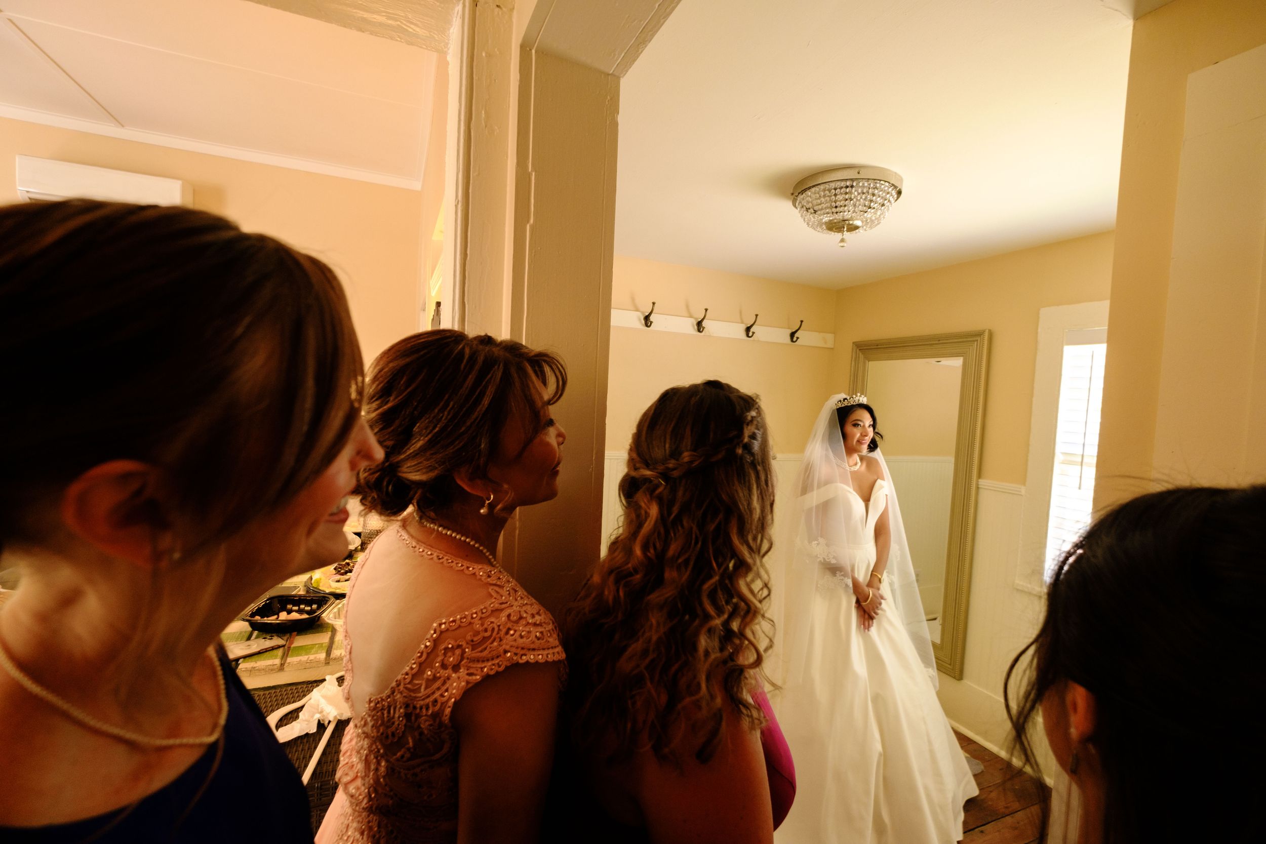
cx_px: 633
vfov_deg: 77.3
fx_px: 527
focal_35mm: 15
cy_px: 422
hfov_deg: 100.4
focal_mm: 10
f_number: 4
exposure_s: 1/30
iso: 640
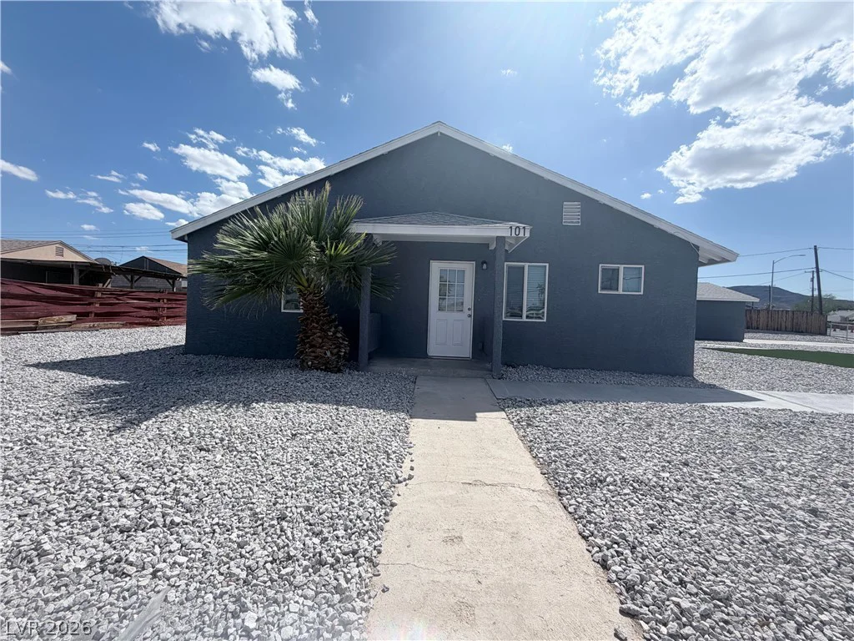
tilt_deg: -1.2
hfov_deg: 102.1
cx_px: 427
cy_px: 320
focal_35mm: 14
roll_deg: -1.8
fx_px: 345
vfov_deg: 85.7
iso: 20
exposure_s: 1/1285
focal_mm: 2.22
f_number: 2.2
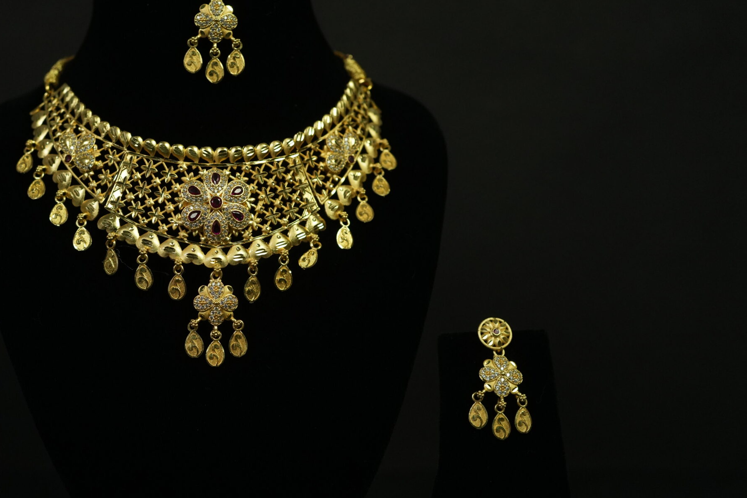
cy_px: 256
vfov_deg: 27.0
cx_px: 222
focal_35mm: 50
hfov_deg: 38.9
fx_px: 1038
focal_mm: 35
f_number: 4
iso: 2500
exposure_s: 1/200
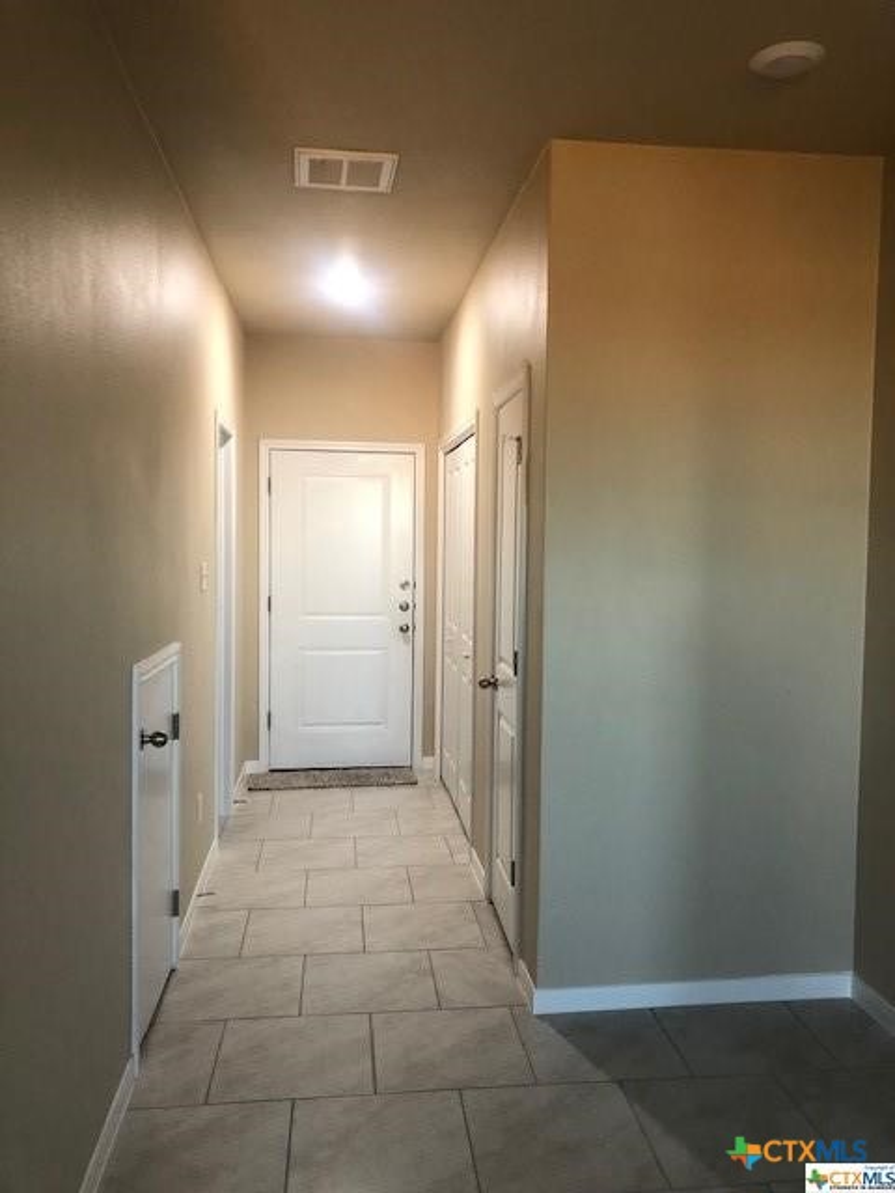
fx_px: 965
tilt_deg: -0.5
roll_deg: +1.5
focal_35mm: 28
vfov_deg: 63.4
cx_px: 448
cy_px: 596
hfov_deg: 49.7
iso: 40
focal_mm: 4
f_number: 1.8
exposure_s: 1/17
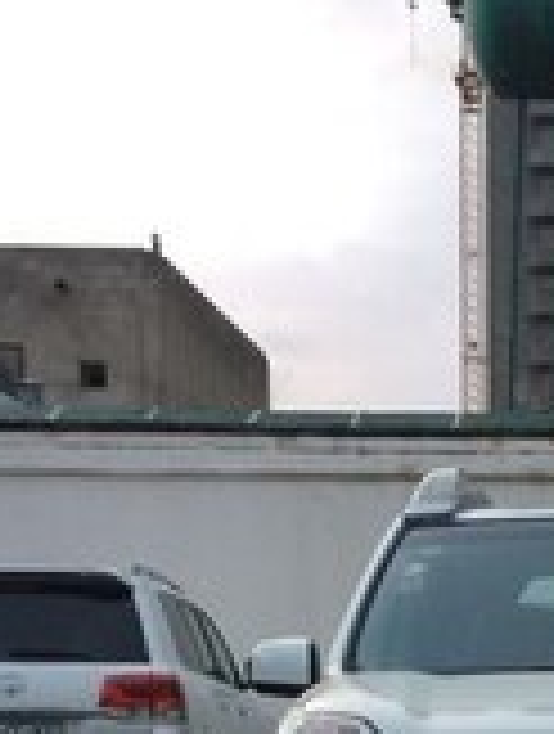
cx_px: 595
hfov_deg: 16.4
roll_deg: +1.0
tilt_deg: -9.8
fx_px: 1871
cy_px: 1009
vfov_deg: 20.0
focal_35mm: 88
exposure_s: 1/33
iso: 100
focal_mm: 4.15
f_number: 2.2
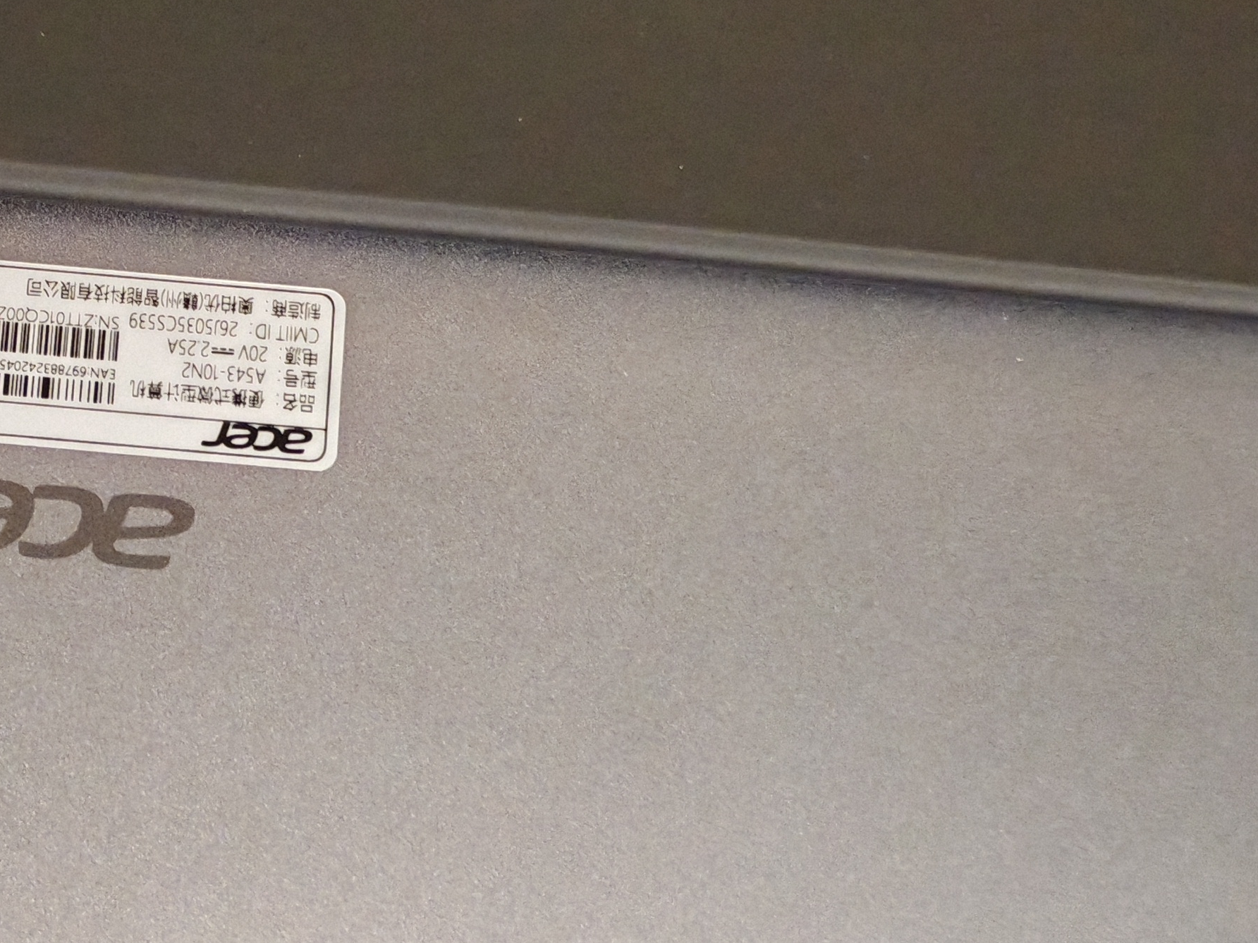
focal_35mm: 62
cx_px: 76
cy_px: 579
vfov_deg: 23.6
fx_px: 2253
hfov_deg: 29.6
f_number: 1.95
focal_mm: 5.52
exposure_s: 1/33
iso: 1600
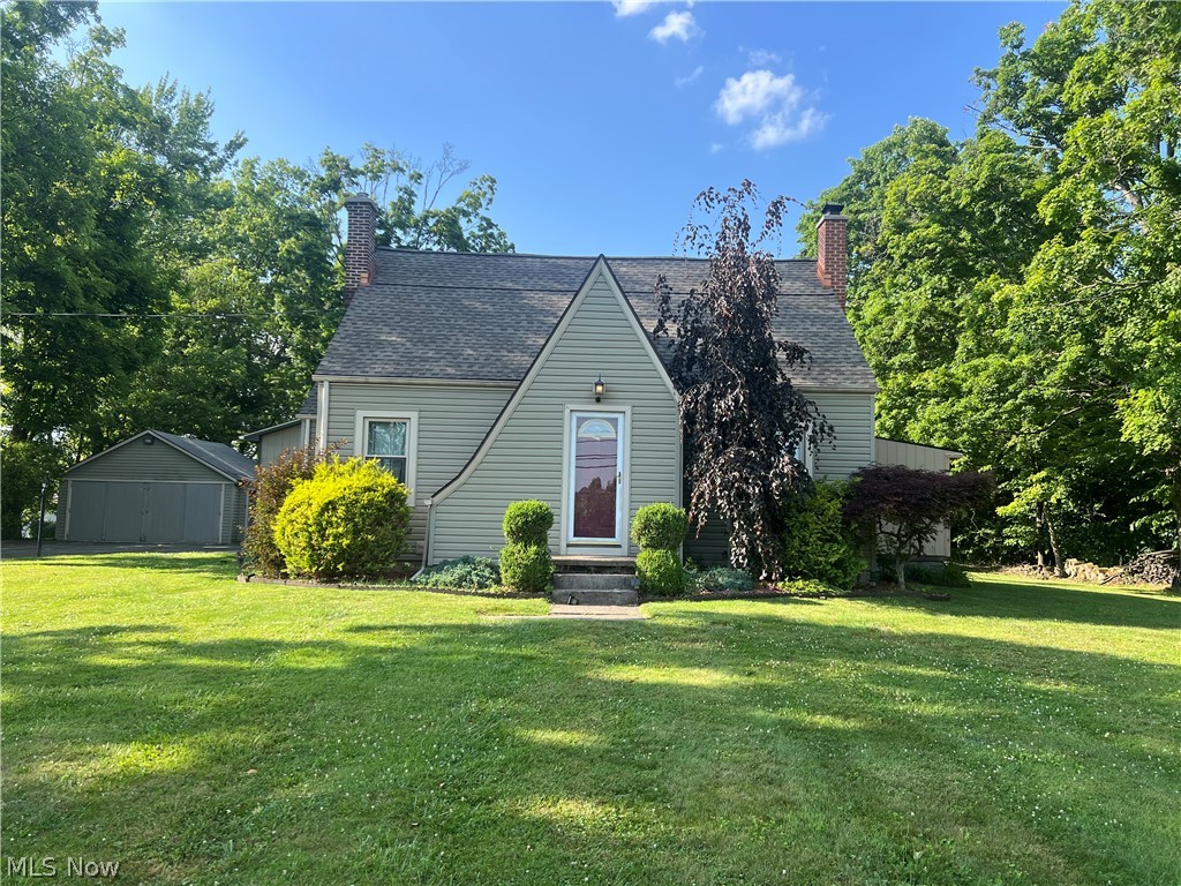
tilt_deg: +3.8
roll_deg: -0.7
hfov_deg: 67.3
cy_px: 443
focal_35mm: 26
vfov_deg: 53.1
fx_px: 887
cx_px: 590
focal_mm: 5.7
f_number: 1.5
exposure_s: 1/1326
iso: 50
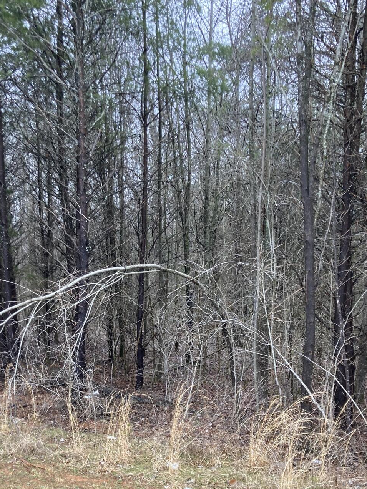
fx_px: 622
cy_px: 341
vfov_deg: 42.1
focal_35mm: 44
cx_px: 106
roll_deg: +1.0
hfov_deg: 32.4
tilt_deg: -8.1
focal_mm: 3.99
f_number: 1.8
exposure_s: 1/120
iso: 50
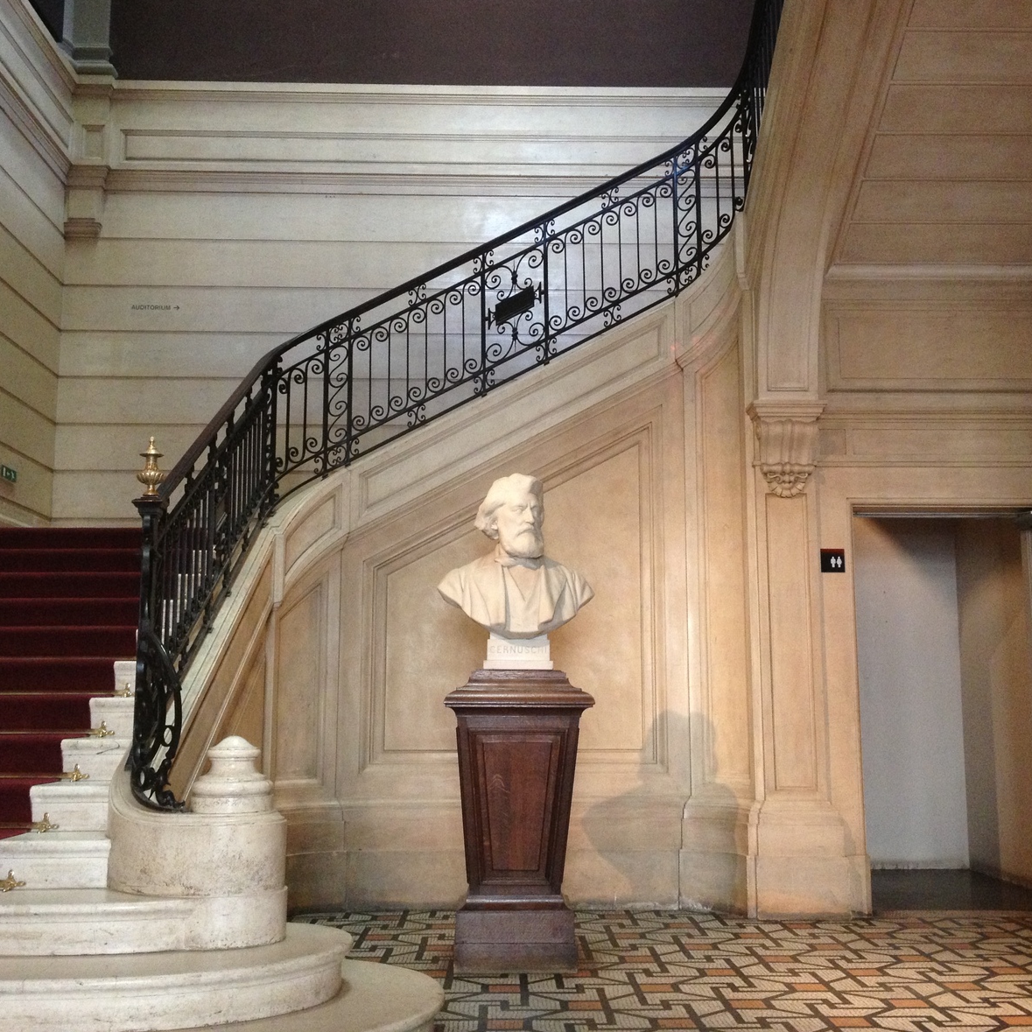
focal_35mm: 42
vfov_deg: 40.0
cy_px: 509
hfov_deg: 40.0
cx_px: 544
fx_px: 1417
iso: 250
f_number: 2.4
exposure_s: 1/20
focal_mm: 4.28
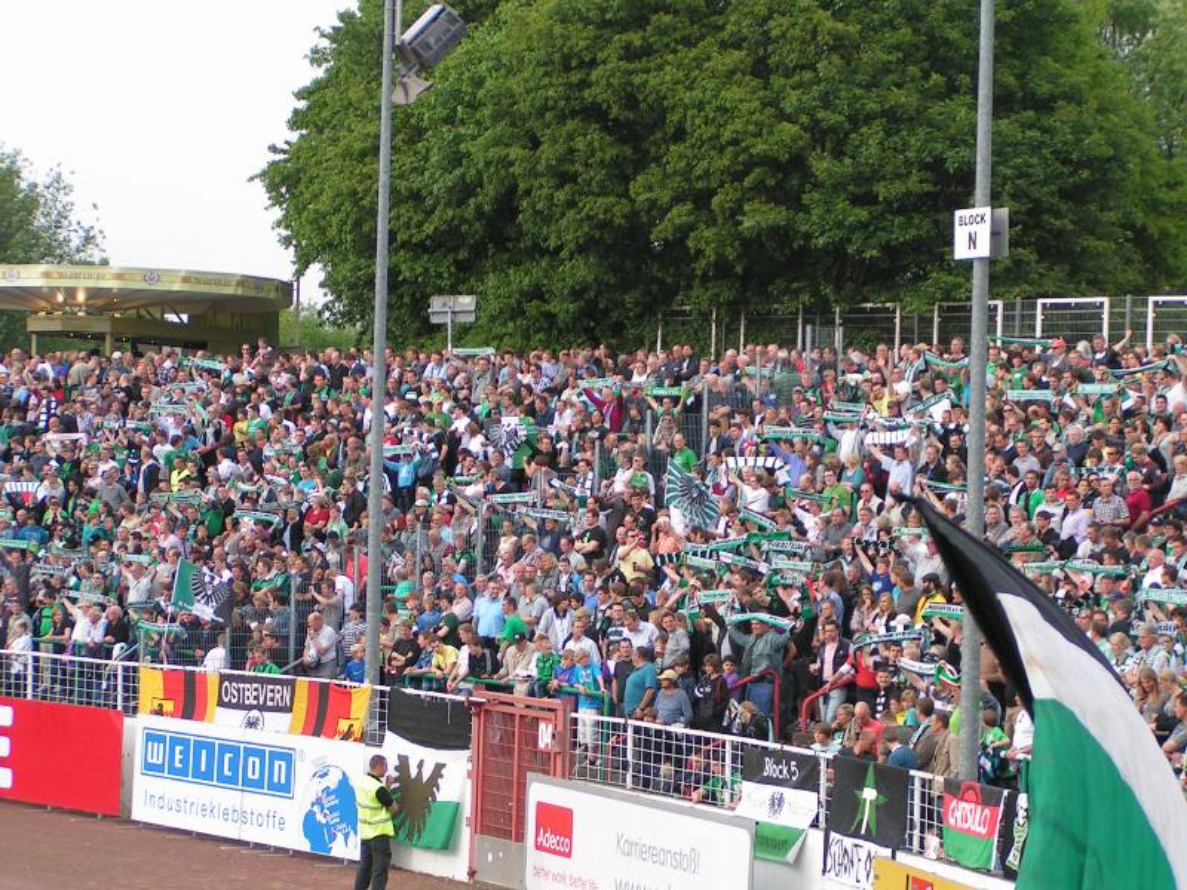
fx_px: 3703
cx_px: 594
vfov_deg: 13.7
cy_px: 445
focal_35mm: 108
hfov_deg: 18.2
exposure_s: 1/200
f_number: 3.5
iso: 50
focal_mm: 16.6
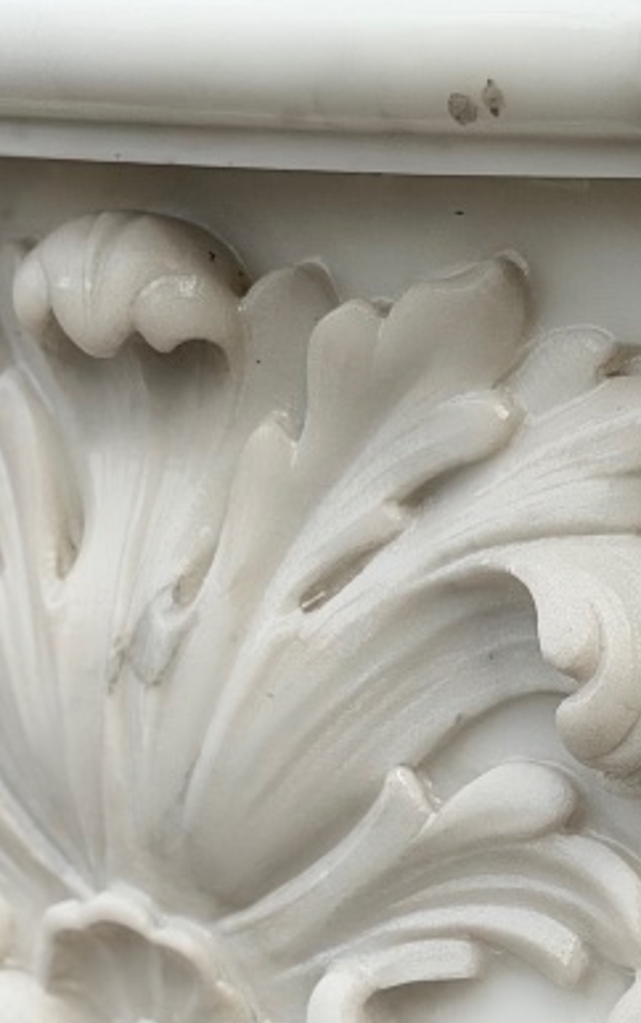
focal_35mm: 158
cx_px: 339
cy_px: 840
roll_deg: +1.0
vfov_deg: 13.2
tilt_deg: -13.2
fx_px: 4406
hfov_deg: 8.3
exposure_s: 1/2088
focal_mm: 6.76
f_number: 1.78
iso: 64
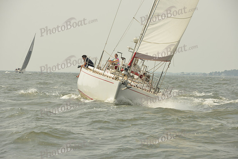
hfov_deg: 13.2
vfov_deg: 8.9
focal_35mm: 155
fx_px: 1025
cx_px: 119
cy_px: 80
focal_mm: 155
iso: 320
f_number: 9
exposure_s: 1/1250
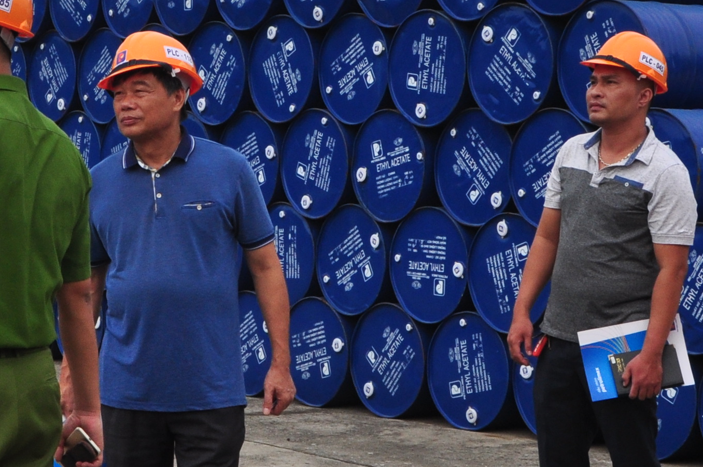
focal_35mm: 119
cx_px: 231
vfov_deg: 11.5
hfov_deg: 17.2
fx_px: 2313
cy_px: 162
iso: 320
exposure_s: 1/200
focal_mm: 25
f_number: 14
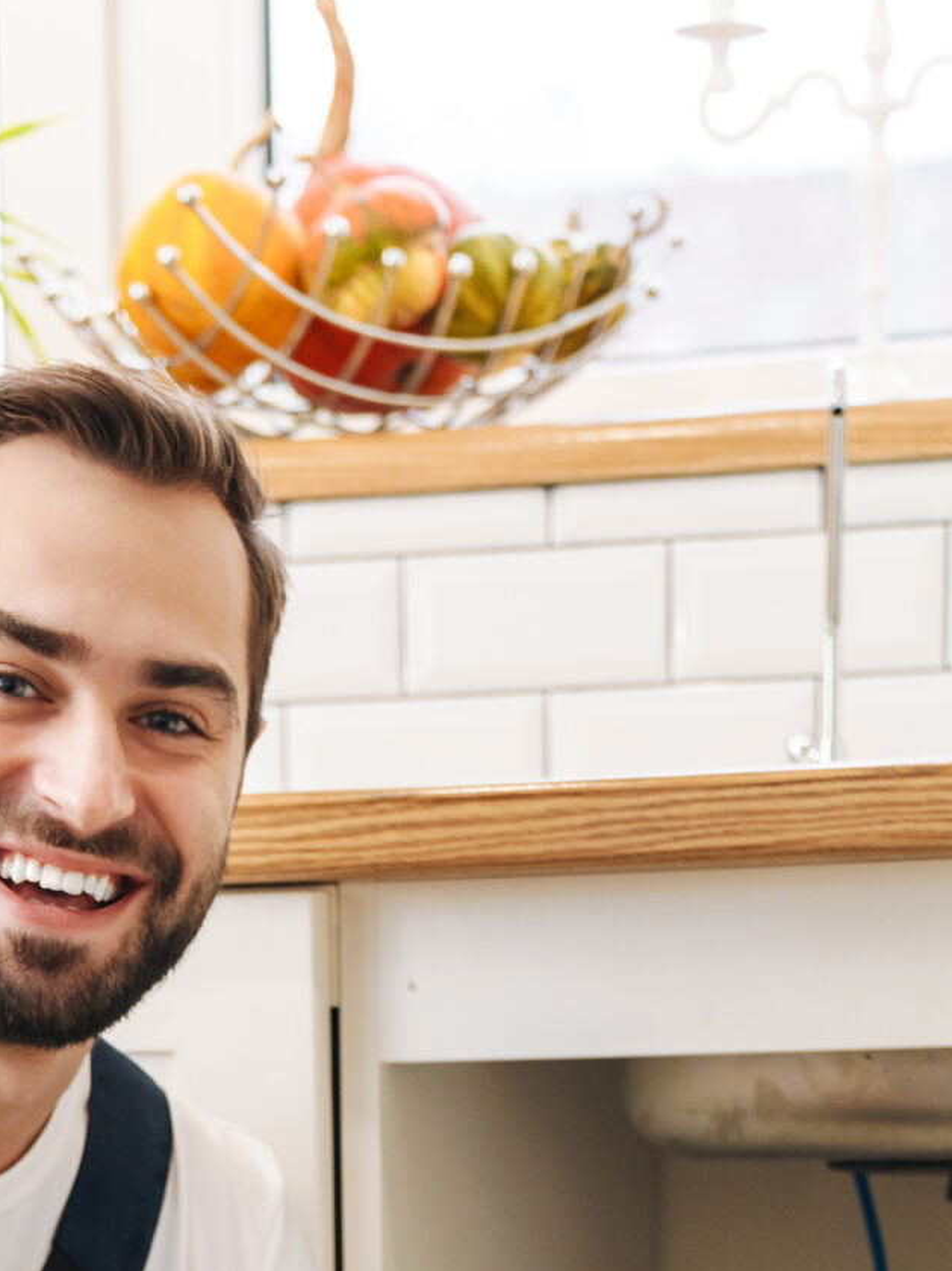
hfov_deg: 10.7
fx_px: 5062
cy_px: 1921
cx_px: 198
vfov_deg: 13.5
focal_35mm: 138
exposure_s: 1/160
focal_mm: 47
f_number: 3.2
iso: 1000
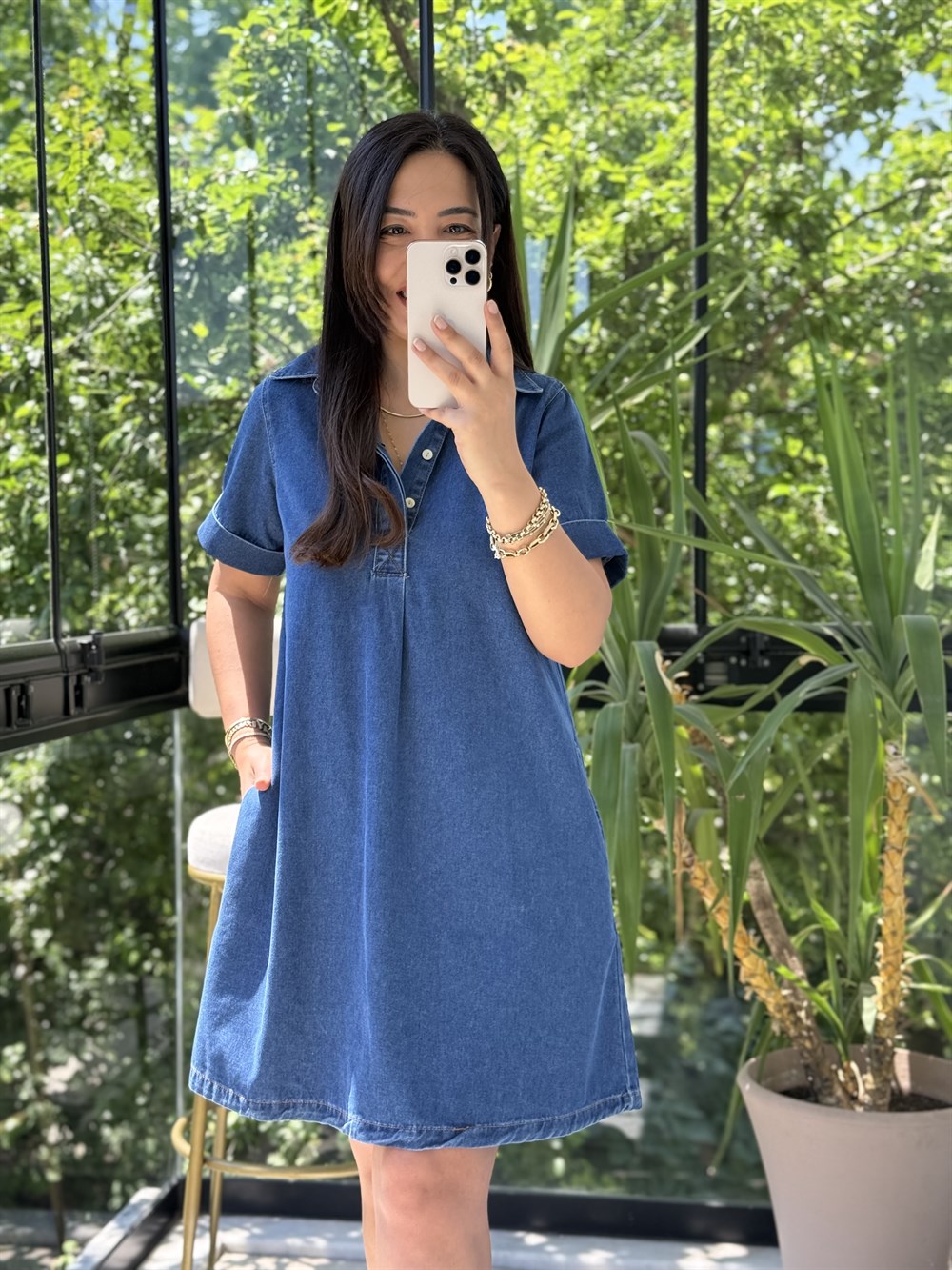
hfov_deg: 30.3
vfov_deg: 39.7
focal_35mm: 48
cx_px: 476
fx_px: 1760
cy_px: 635
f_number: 1.78
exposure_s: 1/327
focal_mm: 6.76
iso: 80
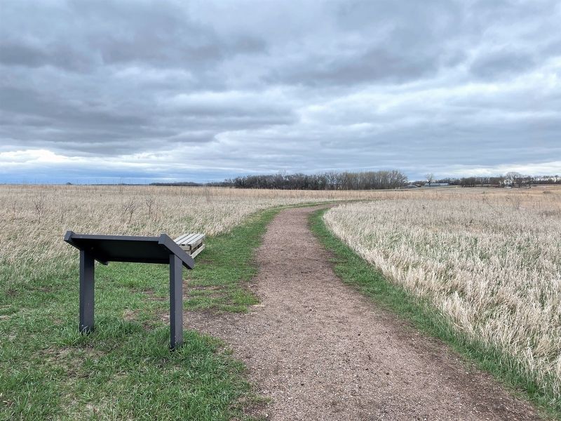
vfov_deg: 53.1
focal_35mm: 26
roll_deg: +0.4
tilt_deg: -2.6
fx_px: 421
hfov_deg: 67.3
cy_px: 210
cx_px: 280
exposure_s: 1/122
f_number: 1.8
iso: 32
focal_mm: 4.25
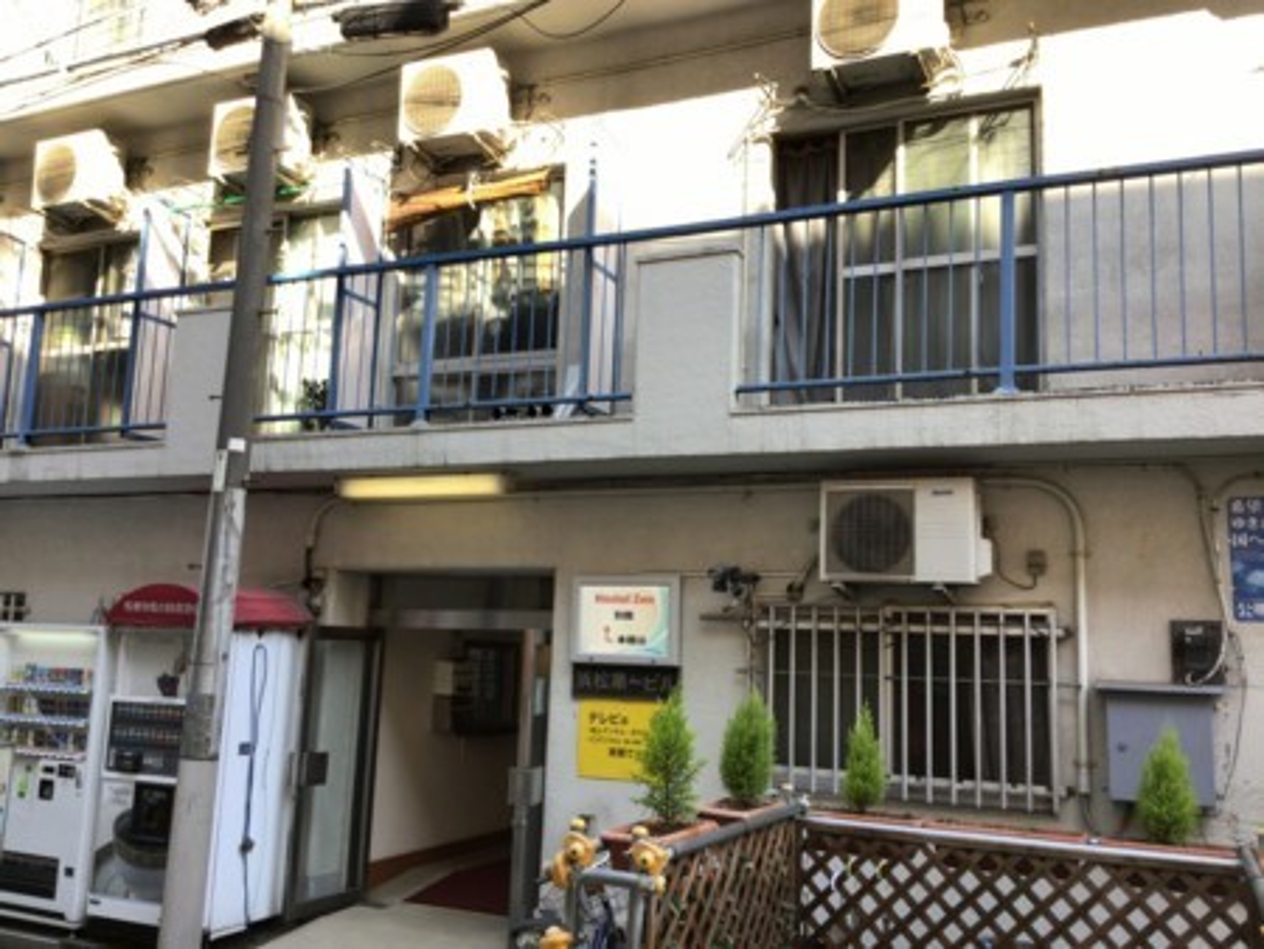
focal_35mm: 31
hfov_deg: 58.3
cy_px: 474
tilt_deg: +8.1
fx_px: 1133
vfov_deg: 45.5
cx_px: 632
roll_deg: -1.7
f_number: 2.4
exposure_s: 1/120
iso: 25
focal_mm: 3.3
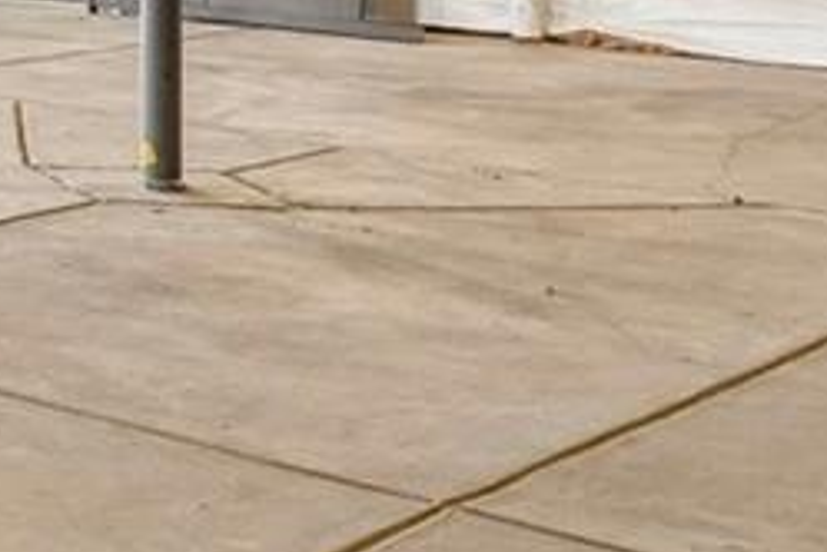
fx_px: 2067
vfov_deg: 14.3
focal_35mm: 90
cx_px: -1169
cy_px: -256
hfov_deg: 14.5
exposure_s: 1/5
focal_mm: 14
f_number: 8
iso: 400
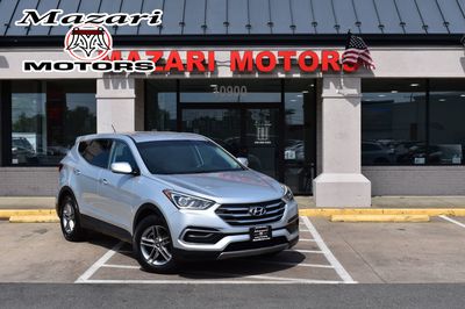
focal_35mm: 48
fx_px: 619
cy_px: 154
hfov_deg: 41.1
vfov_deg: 28.0
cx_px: 232
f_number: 11
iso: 220
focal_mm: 32
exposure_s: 1/500
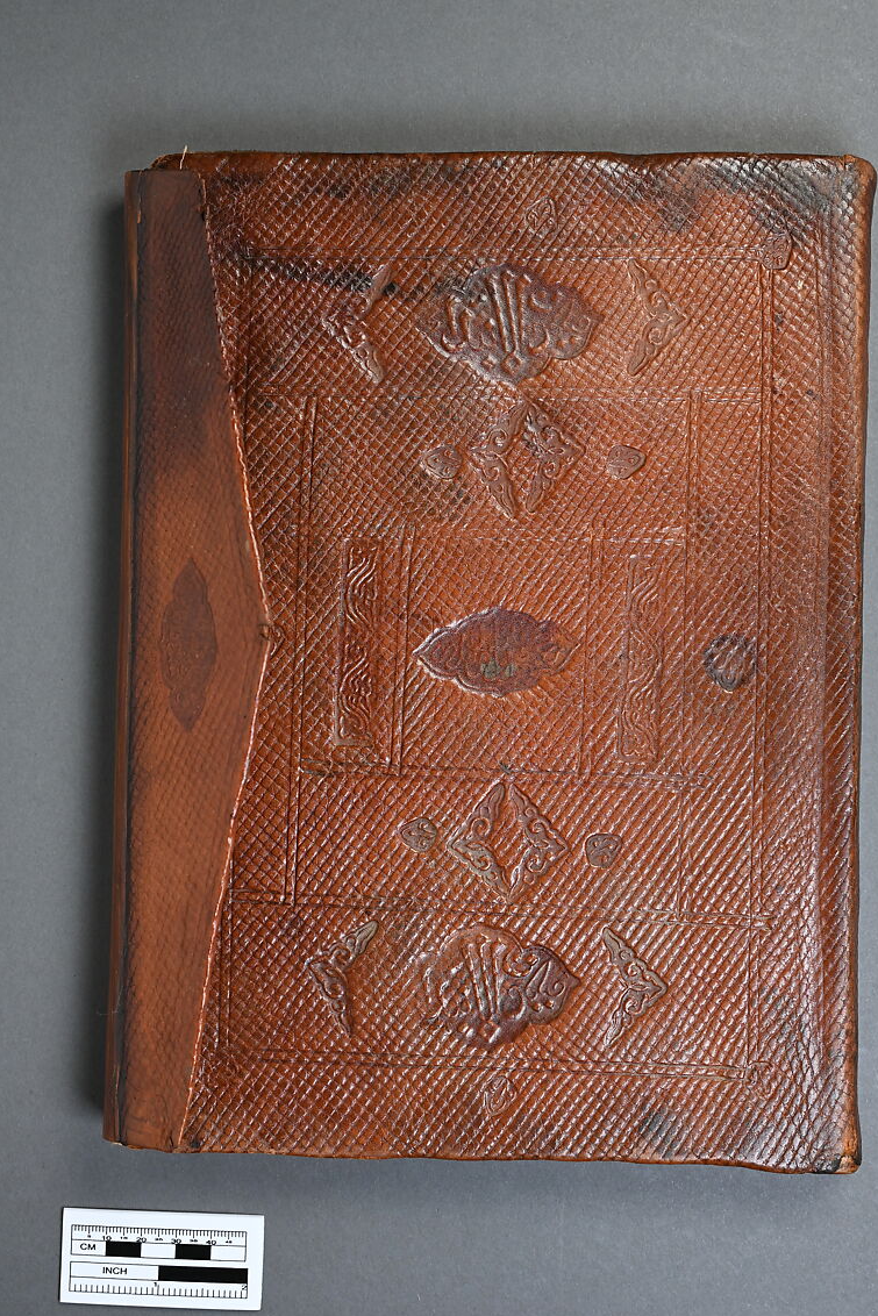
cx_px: 463
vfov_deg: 37.5
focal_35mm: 53
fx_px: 1938
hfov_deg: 25.5
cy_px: 632
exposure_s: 1/100
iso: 800
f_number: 7.1
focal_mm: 50
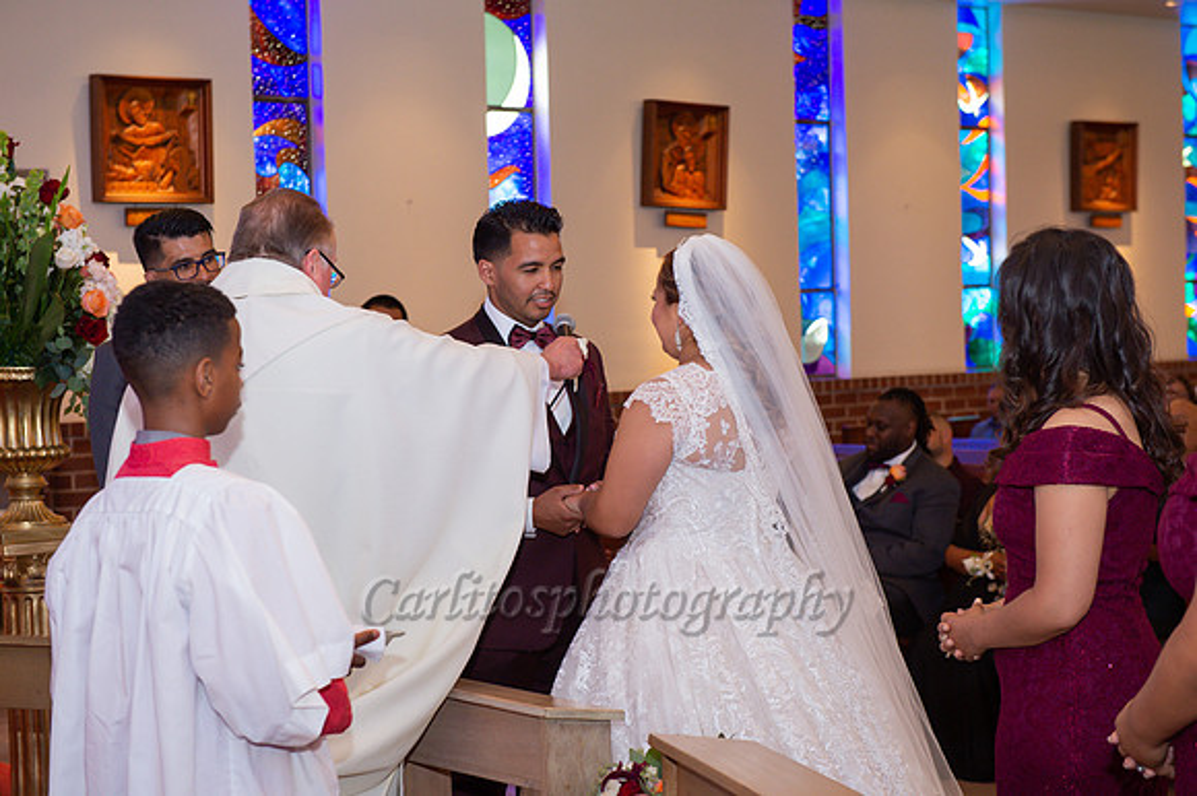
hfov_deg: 28.9
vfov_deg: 19.4
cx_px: 598
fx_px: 2326
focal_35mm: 70
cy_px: 398
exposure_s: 1/60
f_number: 4.5
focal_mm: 70
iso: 1250
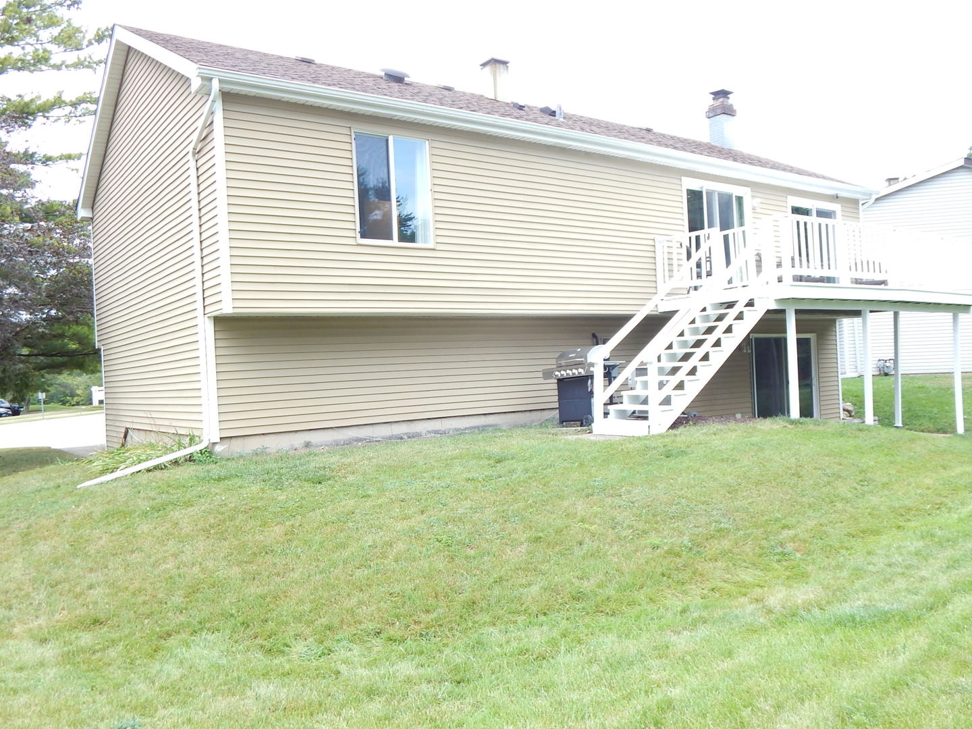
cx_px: 486
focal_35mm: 28
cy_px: 364
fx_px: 786
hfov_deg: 63.4
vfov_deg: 49.7
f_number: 3.2
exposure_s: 1/125
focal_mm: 5.1
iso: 125
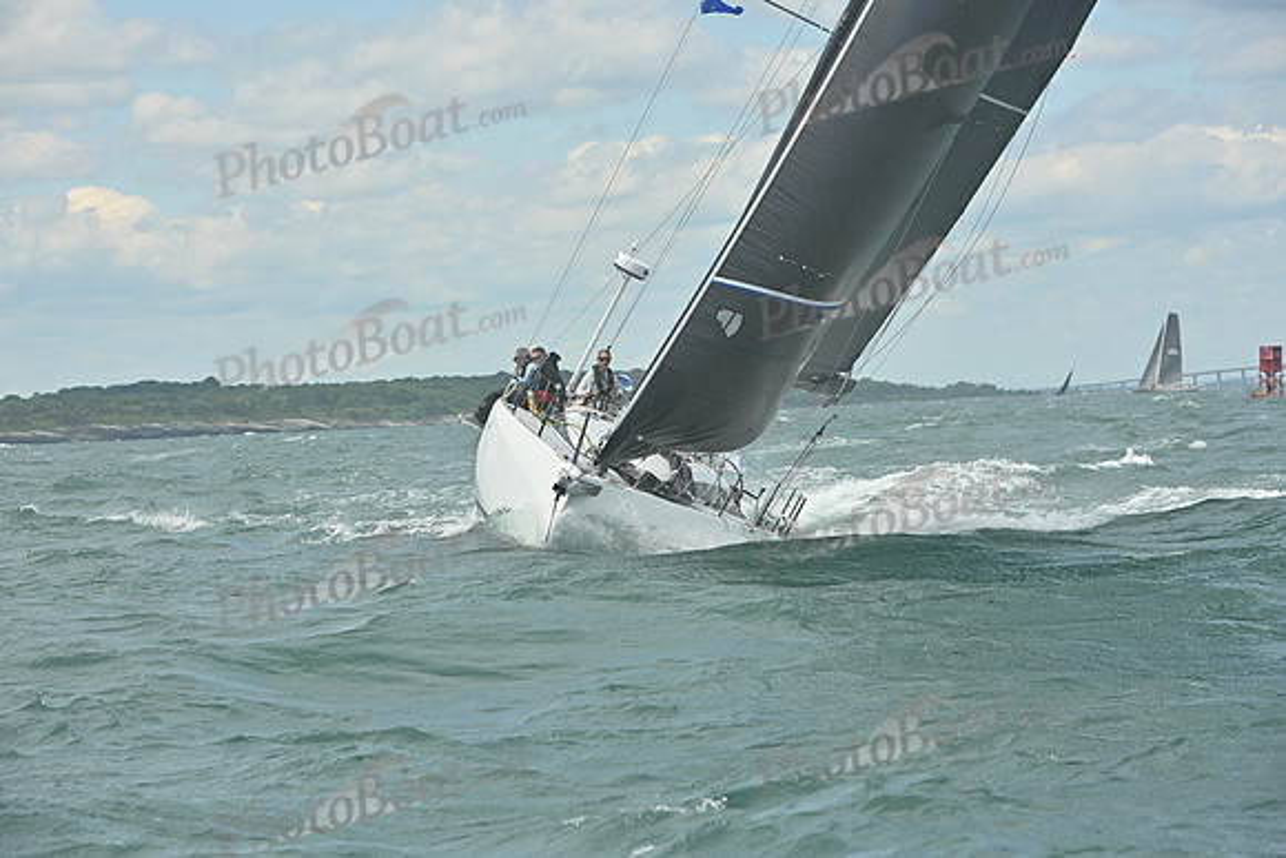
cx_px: 643
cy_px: 429
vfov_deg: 10.2
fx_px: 4823
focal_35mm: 135
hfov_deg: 15.2
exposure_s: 1/1250
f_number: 9
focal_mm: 135
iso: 250
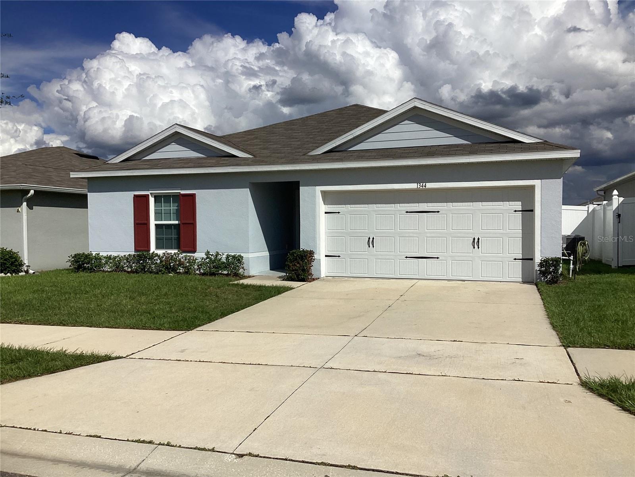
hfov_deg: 58.4
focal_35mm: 31
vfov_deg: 45.4
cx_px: 318
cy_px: 238
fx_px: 569
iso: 25
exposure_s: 1/4808
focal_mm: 3.3
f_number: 2.4
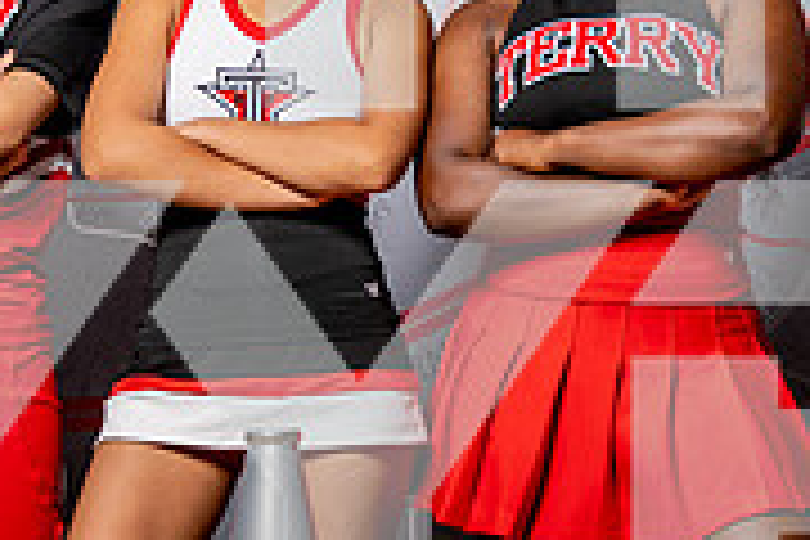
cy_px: 372
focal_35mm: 123
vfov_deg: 11.1
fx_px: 2767
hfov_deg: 16.6
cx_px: 448
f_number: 4.5
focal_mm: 34
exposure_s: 1/250
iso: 100
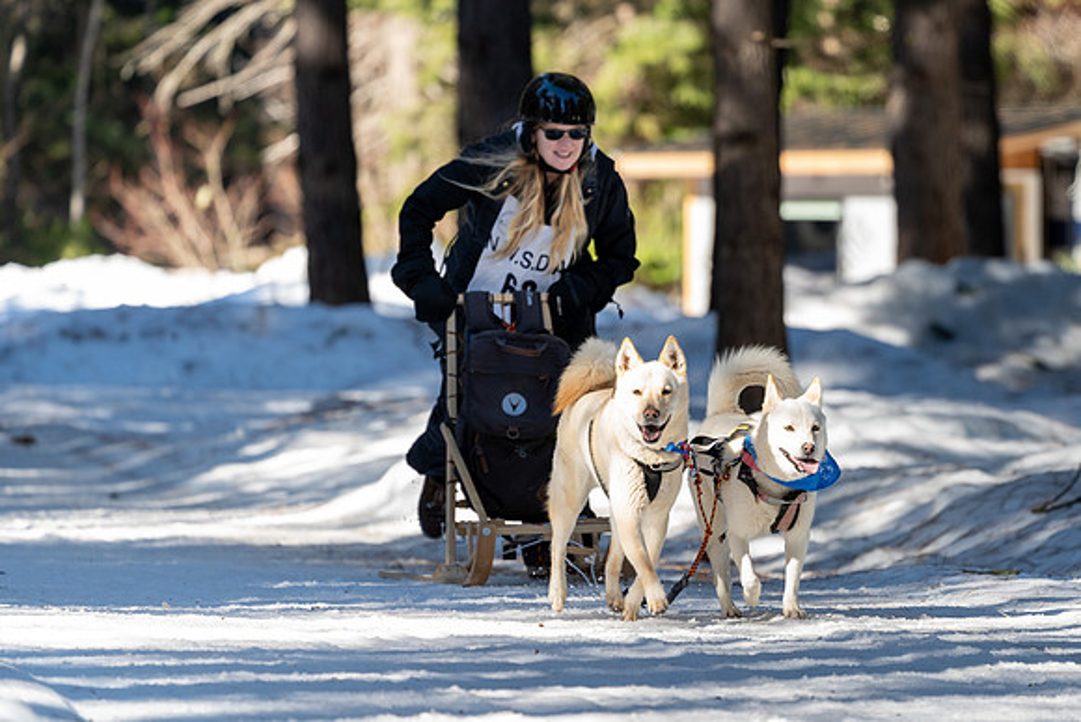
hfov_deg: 6.3
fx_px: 9766
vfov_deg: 4.2
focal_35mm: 325
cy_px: 359
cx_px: 604
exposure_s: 1/640
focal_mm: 291
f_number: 5.6
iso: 1000
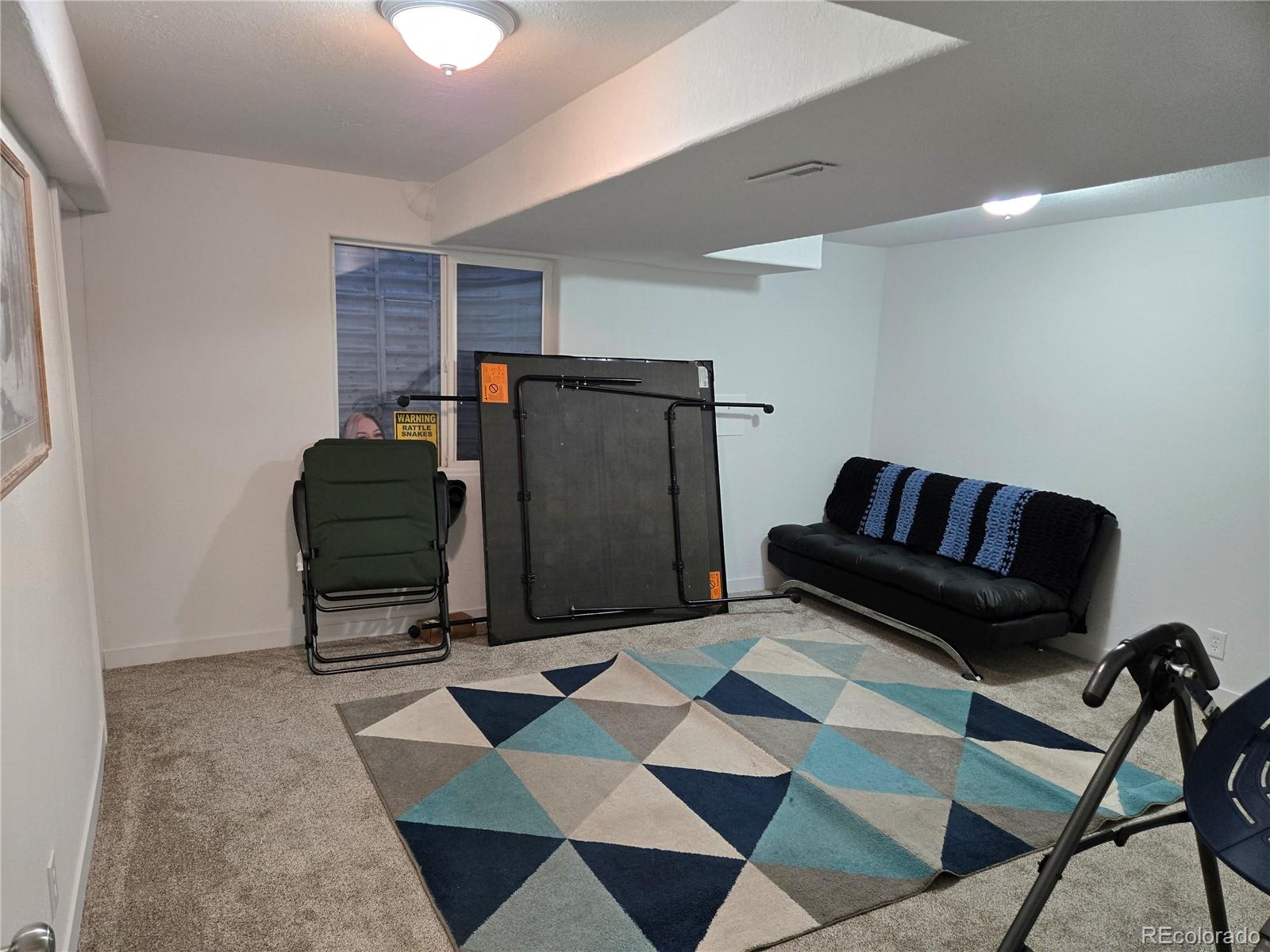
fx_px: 844
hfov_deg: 73.9
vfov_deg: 58.9
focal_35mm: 23
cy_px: 476
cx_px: 635
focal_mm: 5.4
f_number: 1.8
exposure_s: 1/120
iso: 250
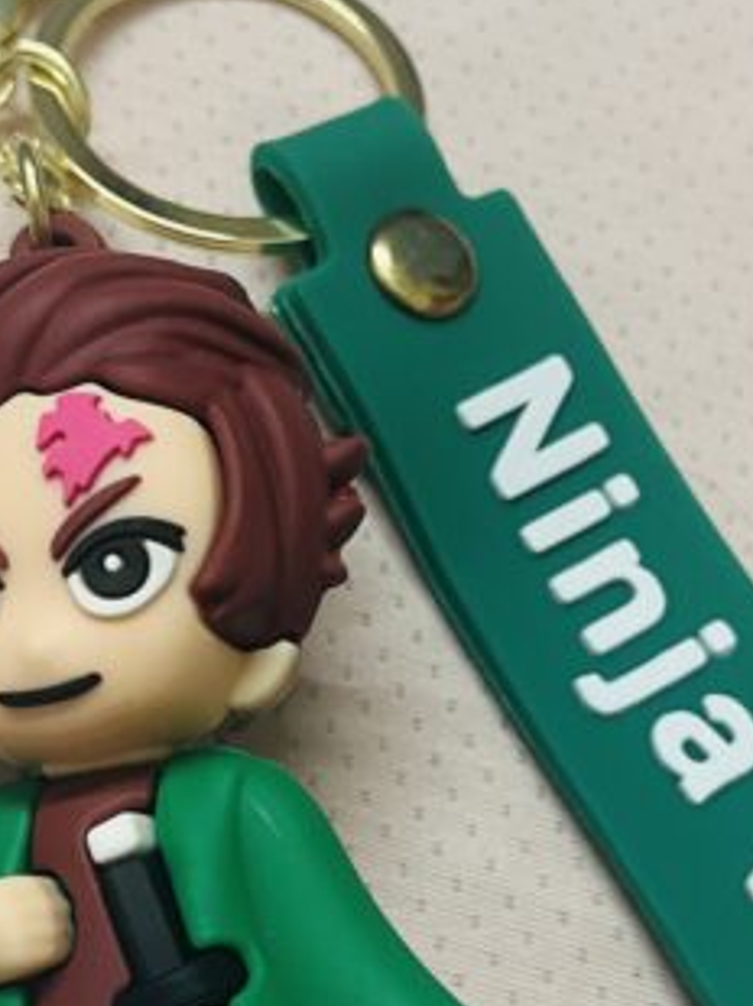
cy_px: 803
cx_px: 516
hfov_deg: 25.9
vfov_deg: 33.4
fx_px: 1626
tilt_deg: -69.9
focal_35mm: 56
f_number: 1.6
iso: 200
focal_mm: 5.1
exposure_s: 1/50
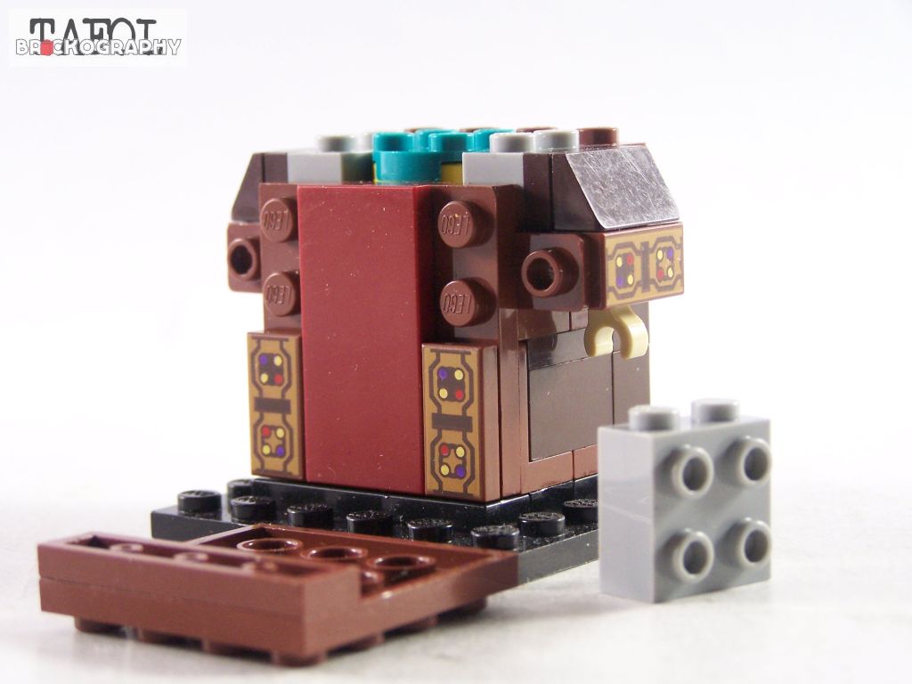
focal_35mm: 82
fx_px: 2160
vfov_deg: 18.0
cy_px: 342
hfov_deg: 23.8
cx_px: 456
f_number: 3.2
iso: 200
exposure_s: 1/30
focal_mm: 13.7
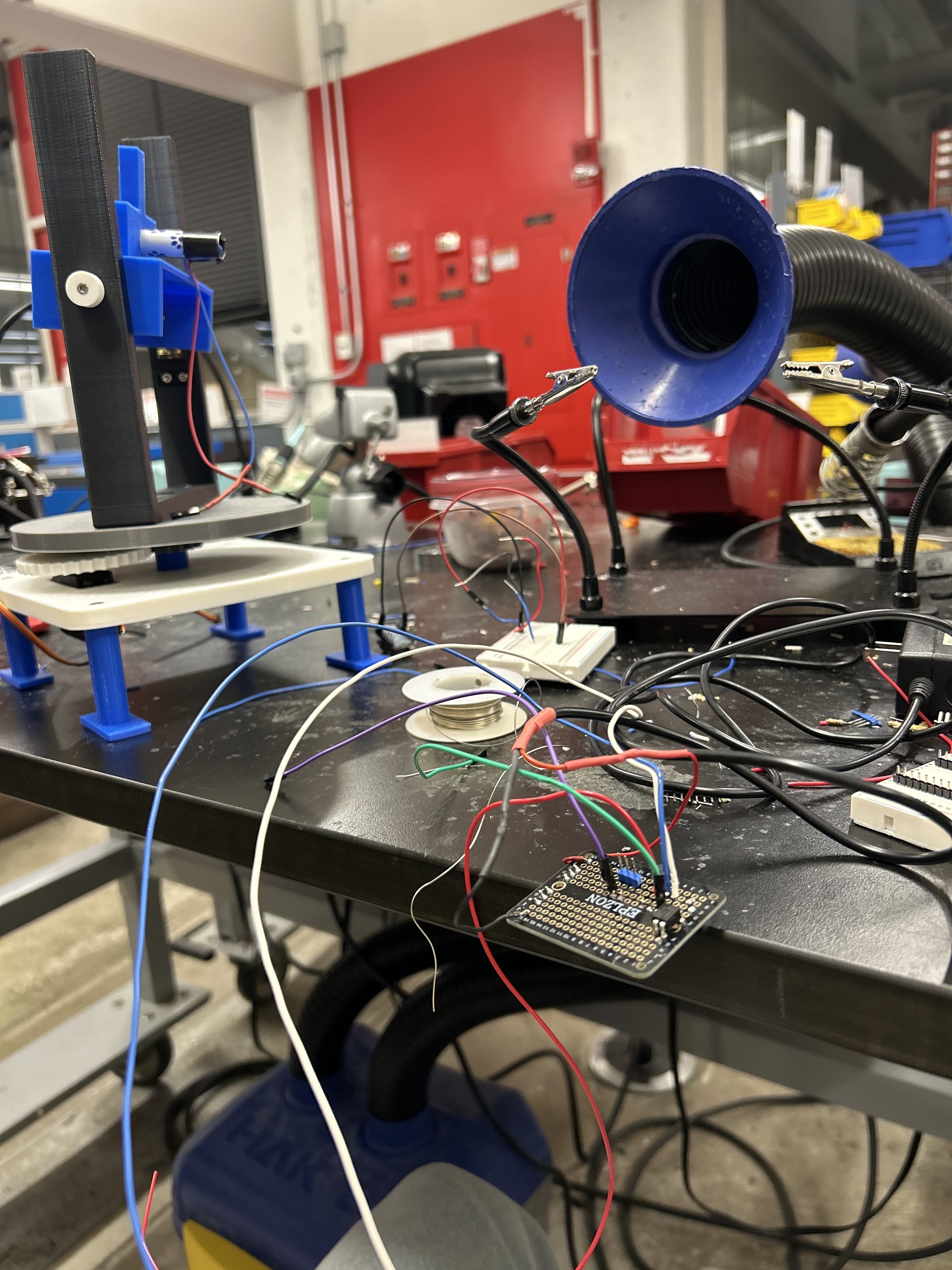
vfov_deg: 67.3
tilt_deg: -12.8
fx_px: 953
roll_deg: +3.6
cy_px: 635
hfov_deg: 53.1
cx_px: 476
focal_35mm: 26
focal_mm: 5.7
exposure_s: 1/60
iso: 160
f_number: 1.5
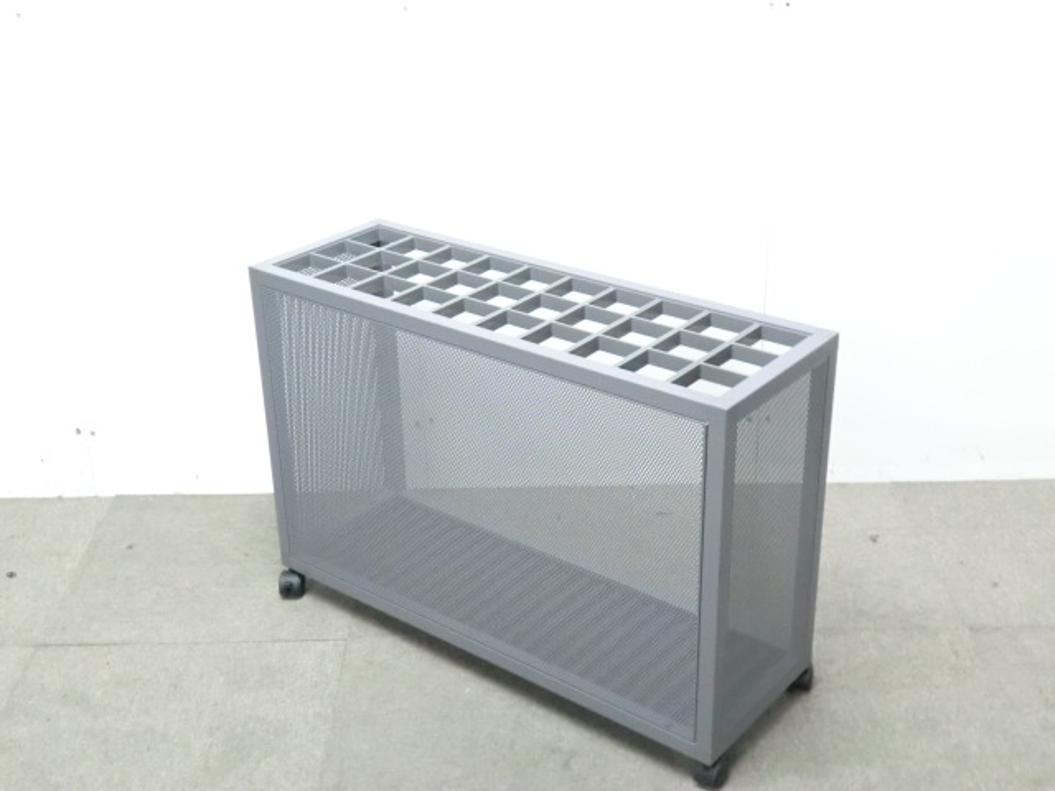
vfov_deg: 32.2
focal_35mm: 45
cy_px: 396
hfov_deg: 42.1
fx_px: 1371
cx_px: 528
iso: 800
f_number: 4.3
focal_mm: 8.2
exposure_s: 1/13
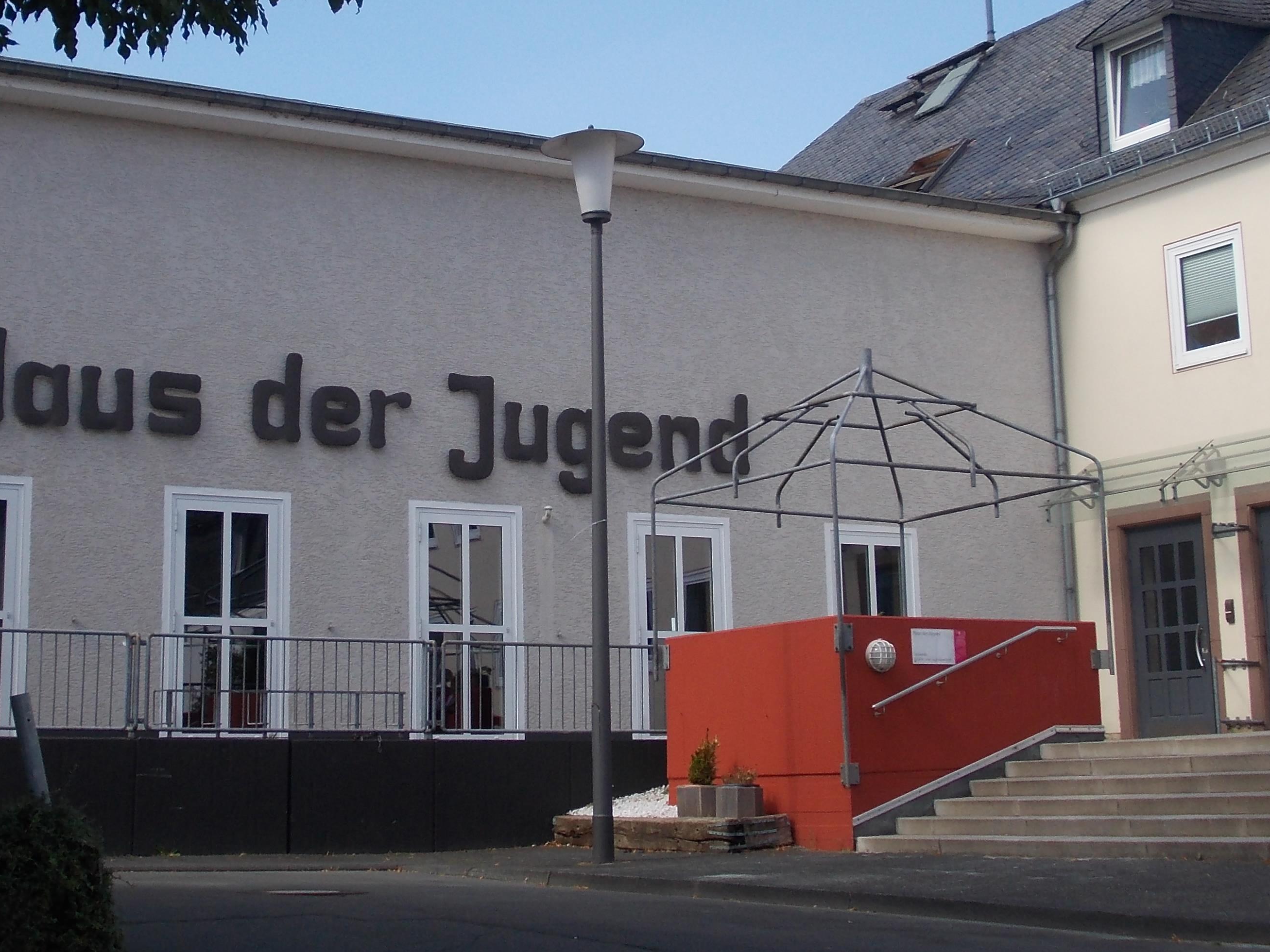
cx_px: 542
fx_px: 2201
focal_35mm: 60
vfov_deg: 24.3
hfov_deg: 32.1
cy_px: 305
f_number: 6.5
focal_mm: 6.1
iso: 80
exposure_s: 1/125
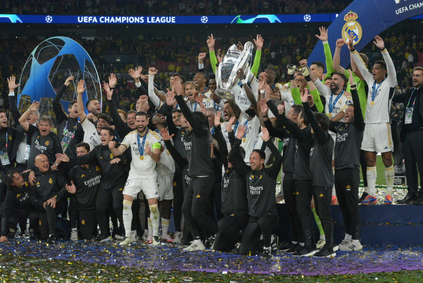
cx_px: 212
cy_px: 142
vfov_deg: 13.1
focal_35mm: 105
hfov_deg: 19.4
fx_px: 1235
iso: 3200
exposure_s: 1/1000
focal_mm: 70
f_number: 5
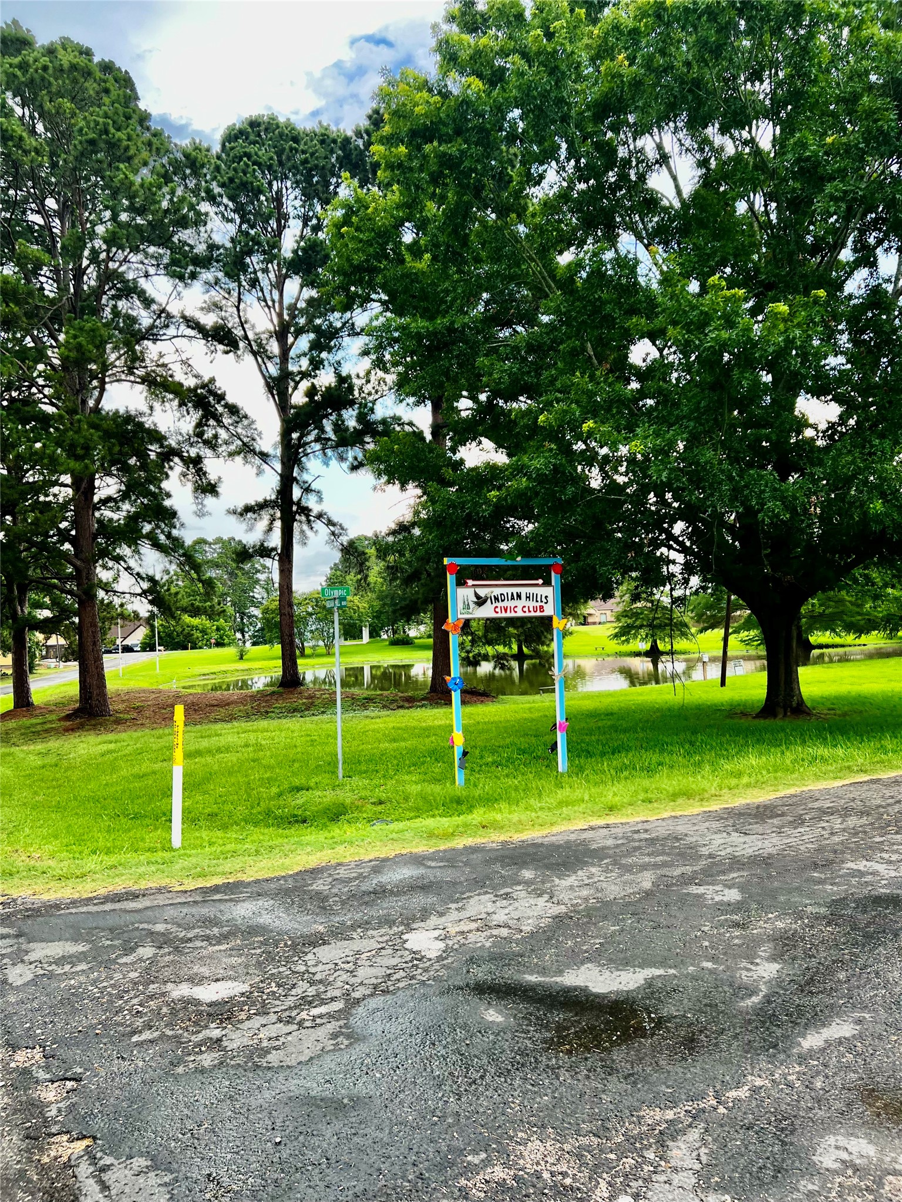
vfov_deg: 67.3
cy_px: 601
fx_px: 903
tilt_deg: +0.3
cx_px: 451
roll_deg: -0.6
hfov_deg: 53.1
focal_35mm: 26
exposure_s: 1/242
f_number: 1.5
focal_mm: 5.7
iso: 40
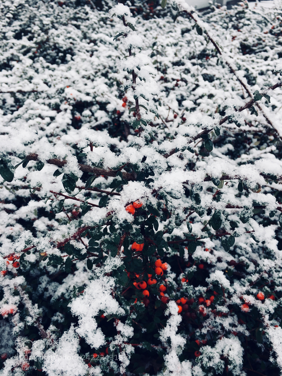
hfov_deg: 48.2
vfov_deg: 61.7
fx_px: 315
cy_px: 188
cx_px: 141
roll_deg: -2.4
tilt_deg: -34.3
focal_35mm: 29
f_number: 2.2
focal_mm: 4.15
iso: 32
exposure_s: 1/50
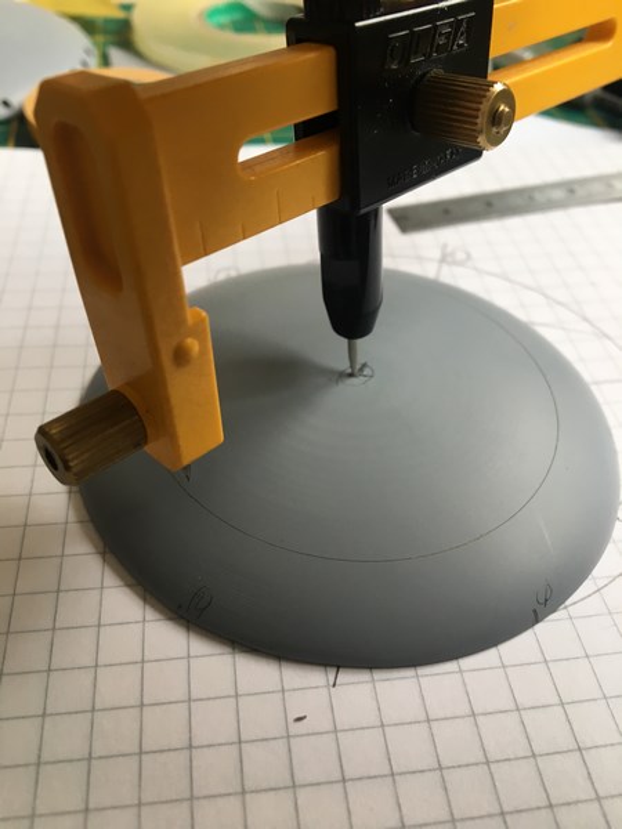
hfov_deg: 48.2
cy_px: 414
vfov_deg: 61.7
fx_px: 695
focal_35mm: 29
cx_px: 311
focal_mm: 4.15
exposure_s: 1/33
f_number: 2.2
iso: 25
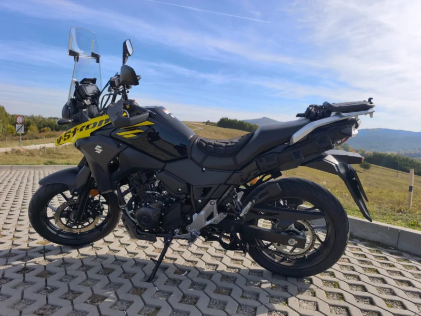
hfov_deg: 73.9
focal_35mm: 23
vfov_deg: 58.9
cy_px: 158
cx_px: 210
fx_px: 280
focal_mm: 6.57
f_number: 1.6
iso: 100
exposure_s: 1/7659
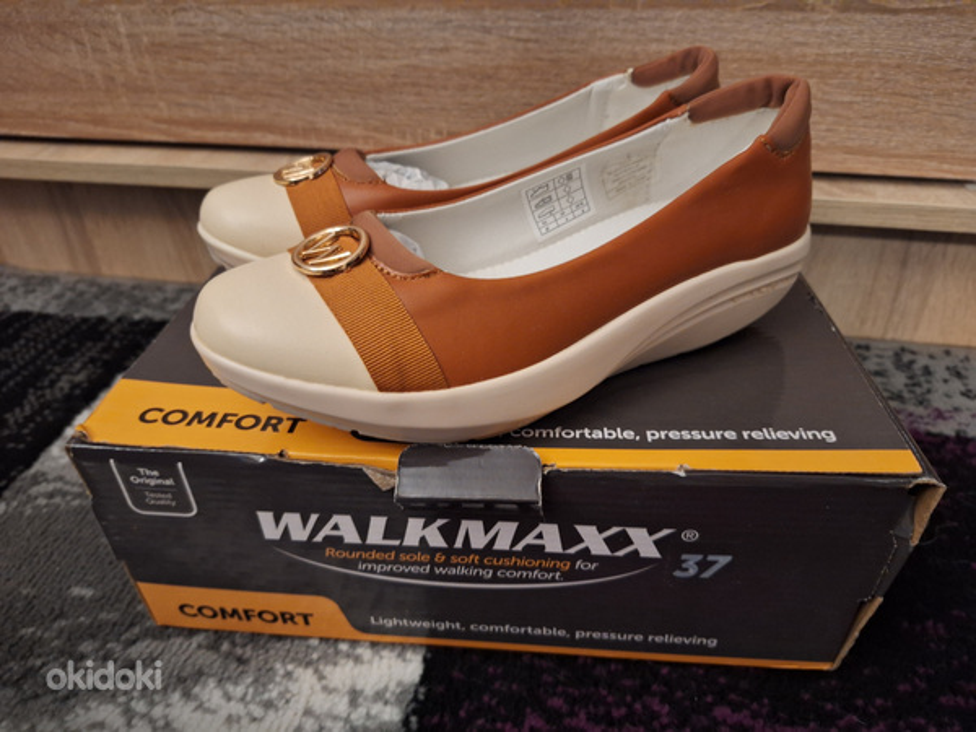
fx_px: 648
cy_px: 366
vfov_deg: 58.9
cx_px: 488
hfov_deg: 73.9
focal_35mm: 23
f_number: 1.8
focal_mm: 5.54
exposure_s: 1/20
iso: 640
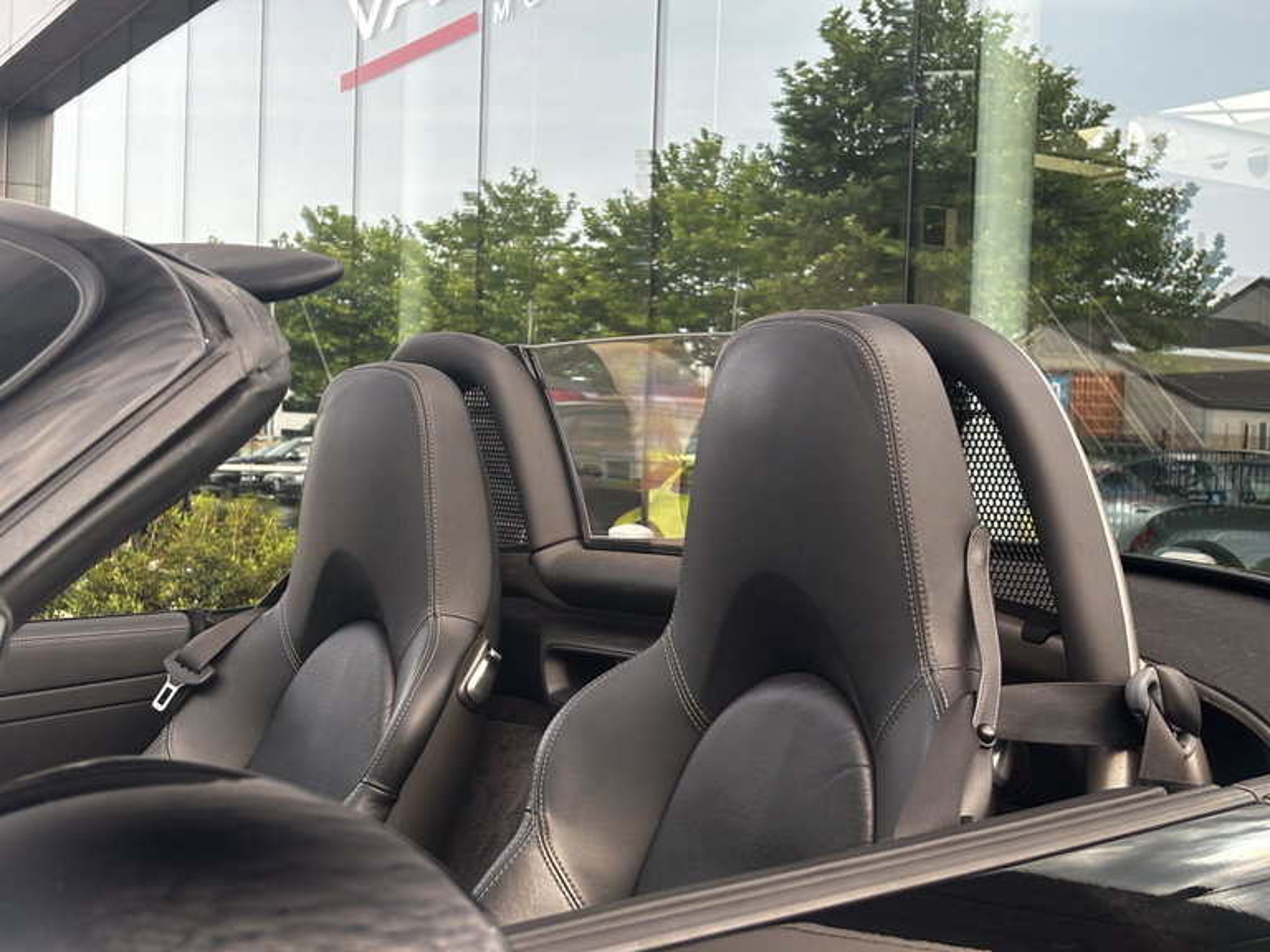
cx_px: 635
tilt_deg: +0.4
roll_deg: -2.4
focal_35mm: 52
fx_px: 1908
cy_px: 476
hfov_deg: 36.8
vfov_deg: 28.0
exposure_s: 1/171
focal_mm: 5.96
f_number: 1.6
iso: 40
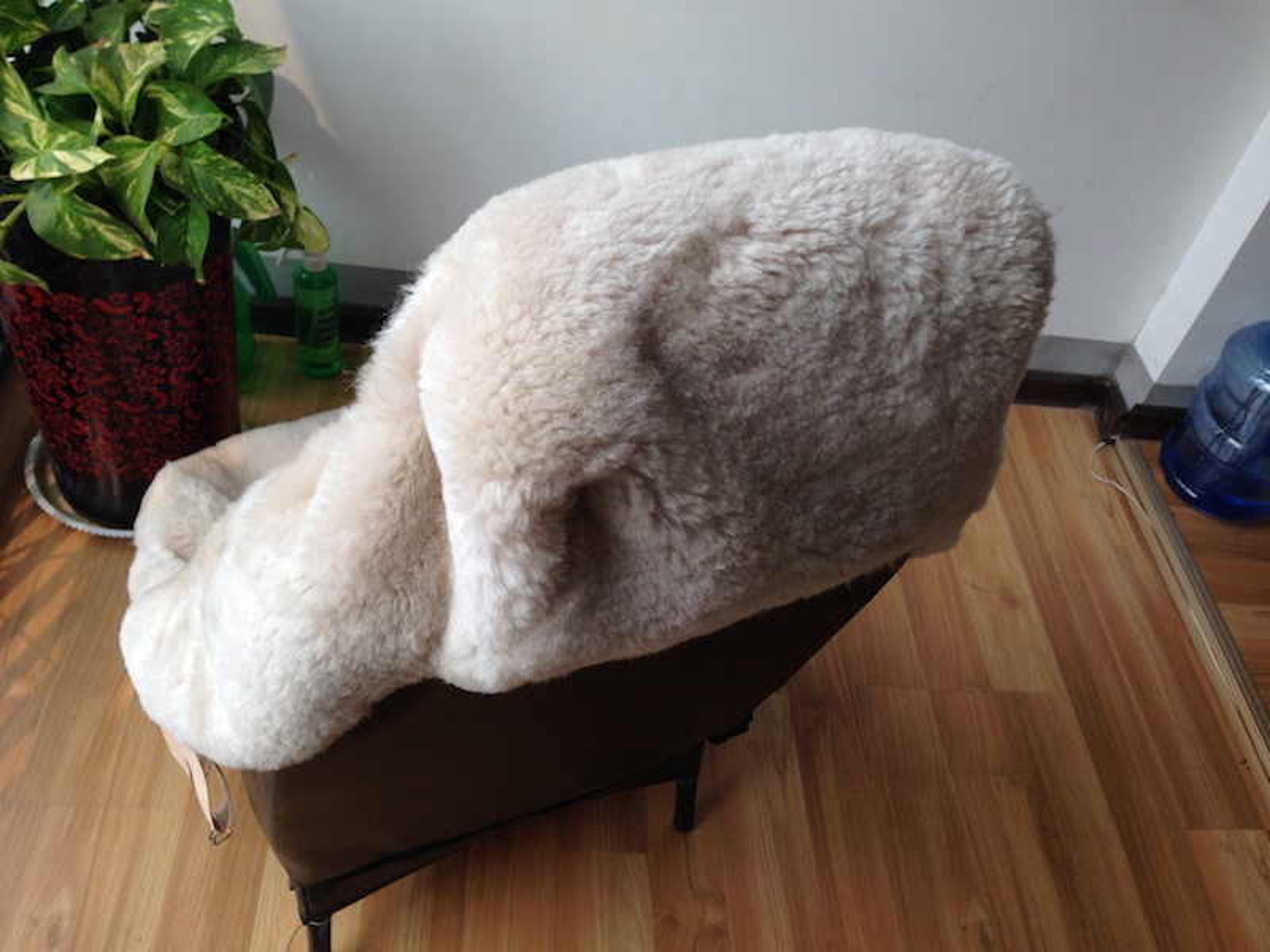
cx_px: 635
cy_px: 476
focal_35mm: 33
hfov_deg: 55.4
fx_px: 1211
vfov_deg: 42.9
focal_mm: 4.12
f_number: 2.4
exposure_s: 1/201
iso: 50
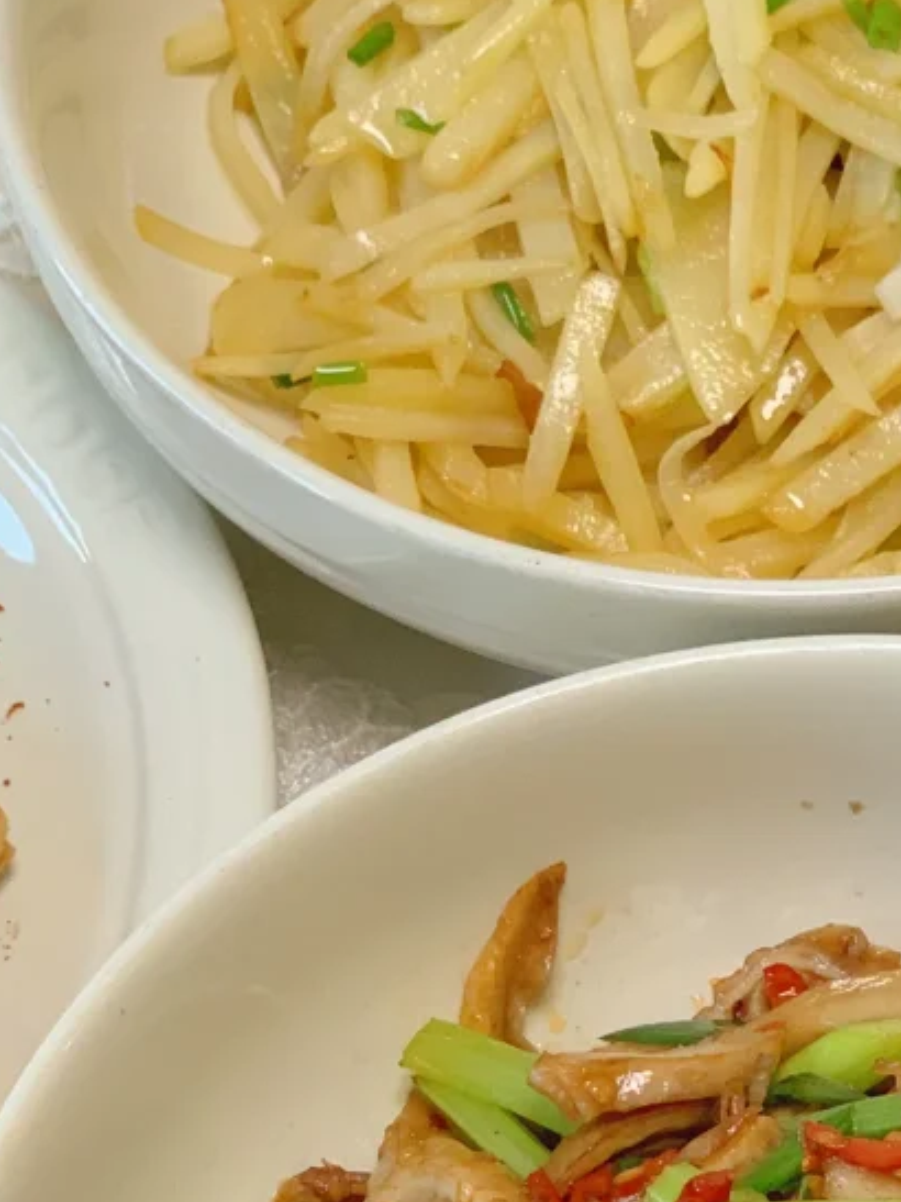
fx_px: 4756
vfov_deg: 14.3
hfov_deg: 10.7
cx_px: 857
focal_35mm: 137
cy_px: 927
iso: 100
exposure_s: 1/122
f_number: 2.4
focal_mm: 6
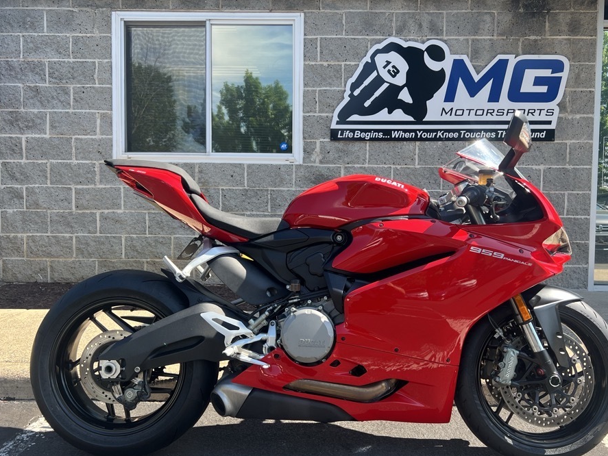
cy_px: 240
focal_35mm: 30
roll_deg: +0.7
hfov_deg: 59.9
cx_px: 325
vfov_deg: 46.8
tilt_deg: -3.6
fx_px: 527
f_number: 1.5
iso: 50
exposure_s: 1/859
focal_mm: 5.7
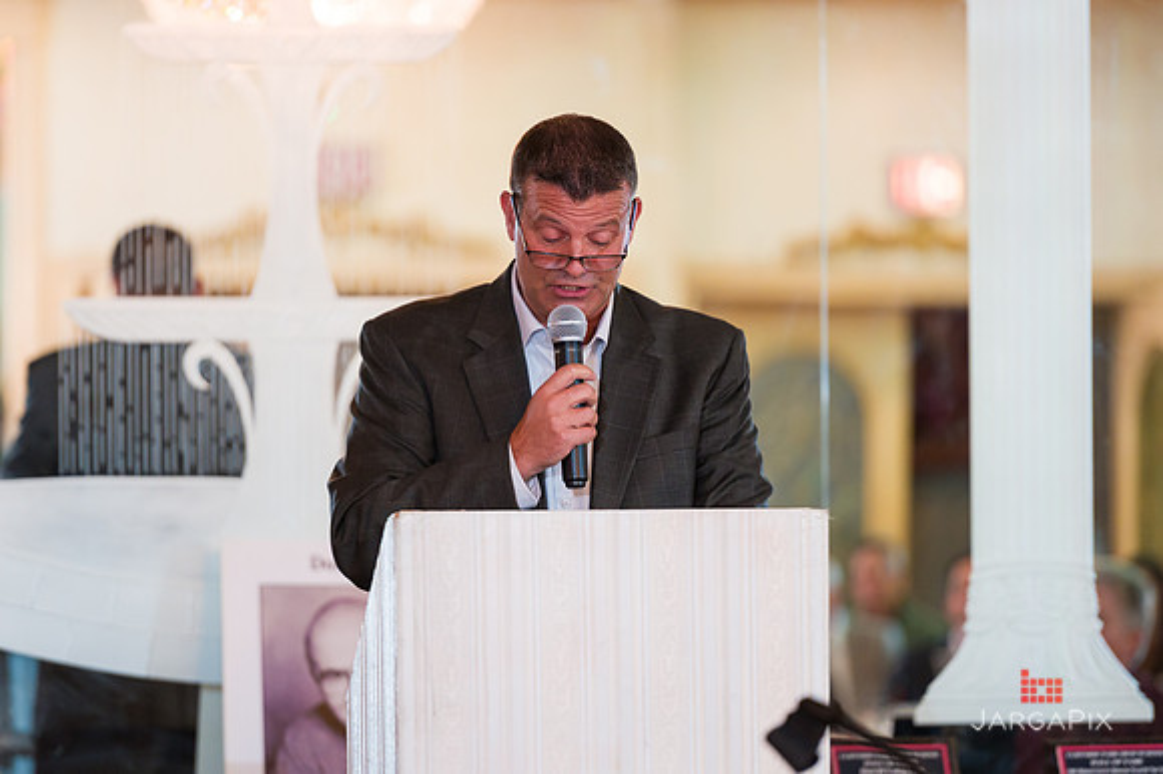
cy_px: 368
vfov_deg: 6.3
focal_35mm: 216
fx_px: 6988
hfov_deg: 9.5
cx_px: 581
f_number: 3.2
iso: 1250
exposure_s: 1/200
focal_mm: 200
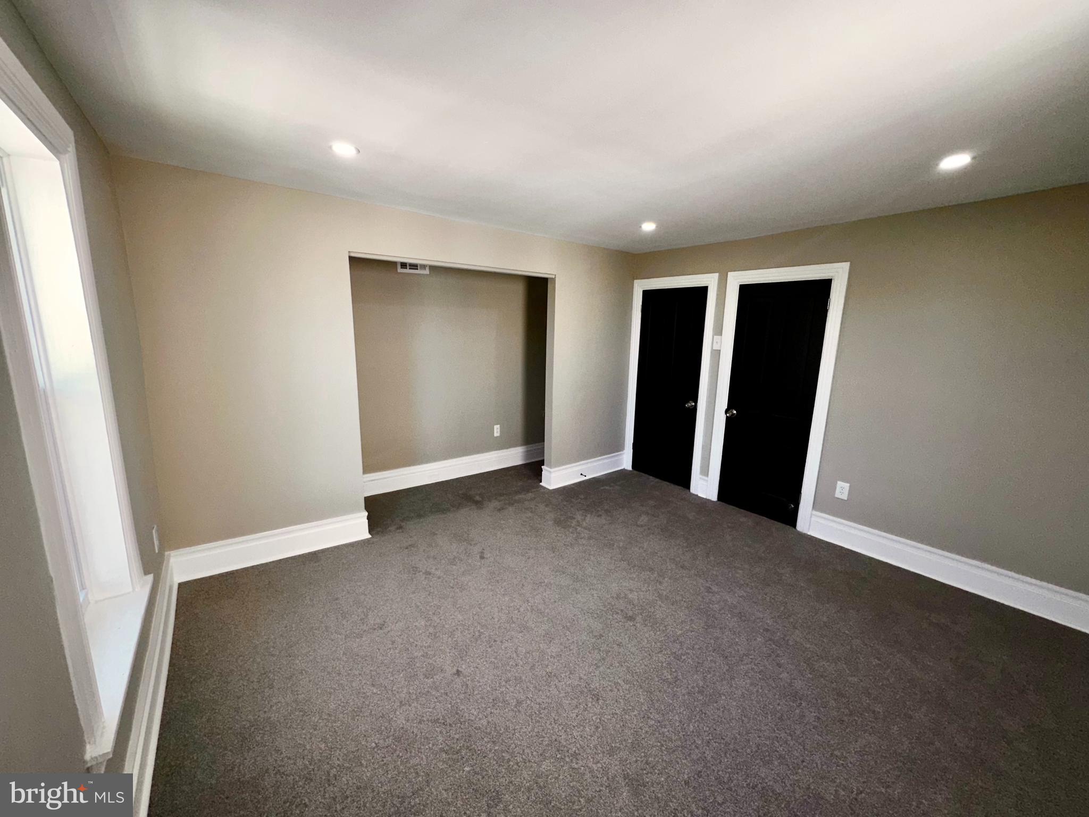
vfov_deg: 85.7
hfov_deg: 102.1
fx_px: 440
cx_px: 544
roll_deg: -1.9
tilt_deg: -11.4
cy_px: 408
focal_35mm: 14
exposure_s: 1/122
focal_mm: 2.22
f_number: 2.2
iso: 64
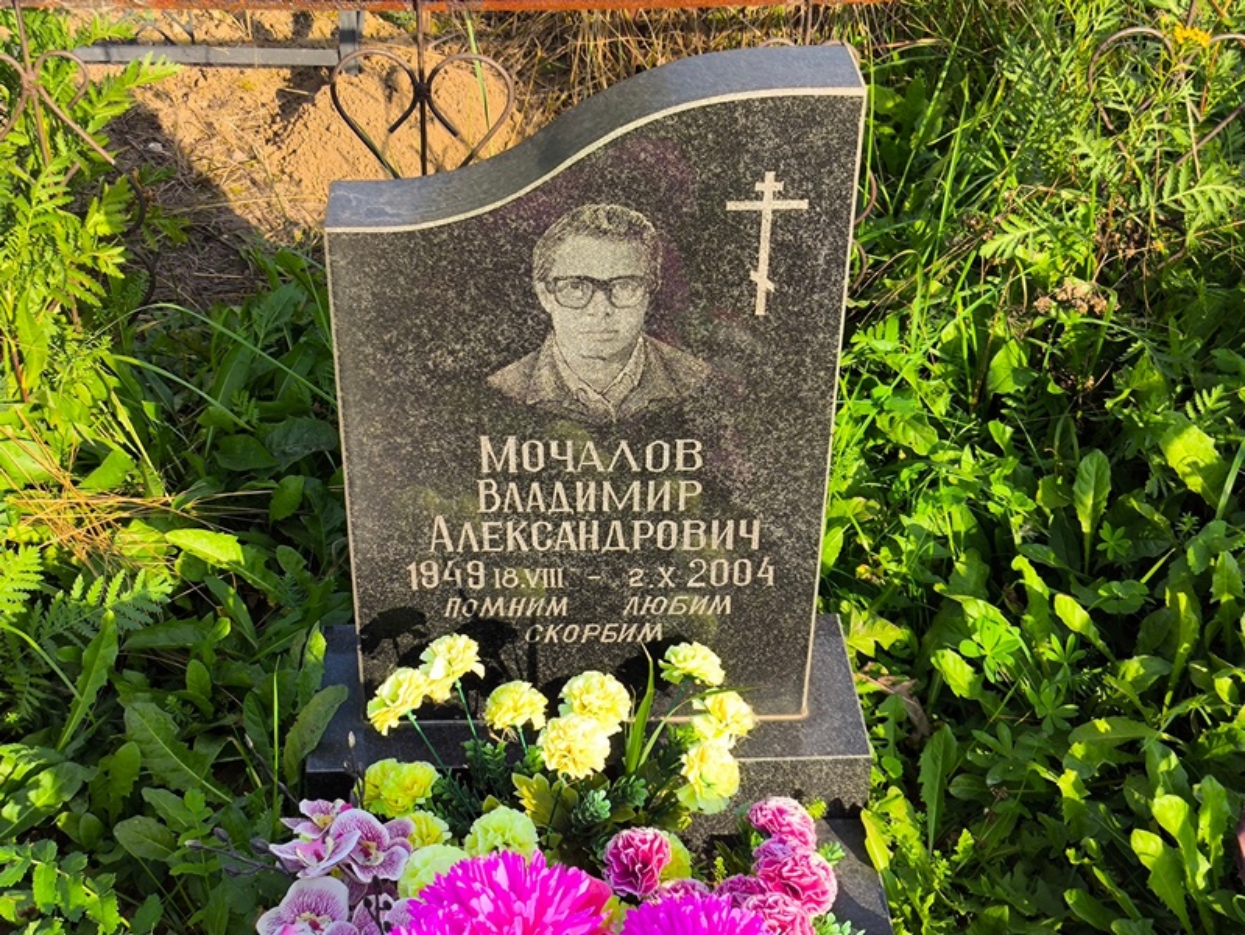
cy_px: 468
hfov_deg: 38.2
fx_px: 1799
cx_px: 622
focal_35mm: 50
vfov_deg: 29.1
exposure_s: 1/676
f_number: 1.7
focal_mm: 4.71
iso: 50
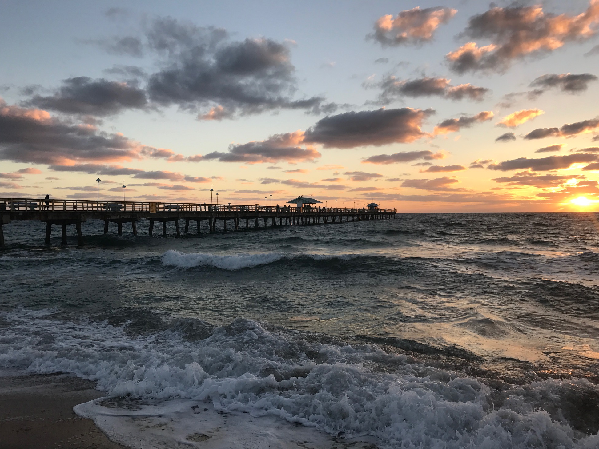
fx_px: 502
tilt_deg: -2.1
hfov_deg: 61.7
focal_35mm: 29
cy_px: 232
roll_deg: +1.0
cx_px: 295
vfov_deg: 48.2
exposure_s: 1/544
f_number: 1.8
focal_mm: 3.99
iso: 20
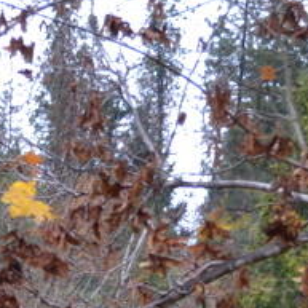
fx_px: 2869
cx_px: -109
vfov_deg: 6.0
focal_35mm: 285
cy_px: 538
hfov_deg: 6.1
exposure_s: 1/125
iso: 250
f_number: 5.6
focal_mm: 40
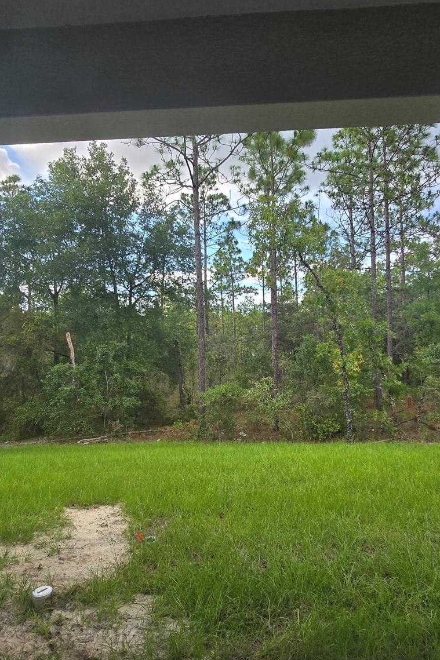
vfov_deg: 86.9
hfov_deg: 64.5
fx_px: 348
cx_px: 216
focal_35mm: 19
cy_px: 341
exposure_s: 1/648
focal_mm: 2.2
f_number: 2.2
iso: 50
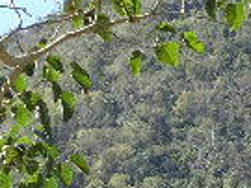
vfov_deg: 4.1
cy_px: 501
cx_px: 439
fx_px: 2579
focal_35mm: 356
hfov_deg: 5.5
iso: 80
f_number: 4.5
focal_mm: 10.23
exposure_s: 1/200
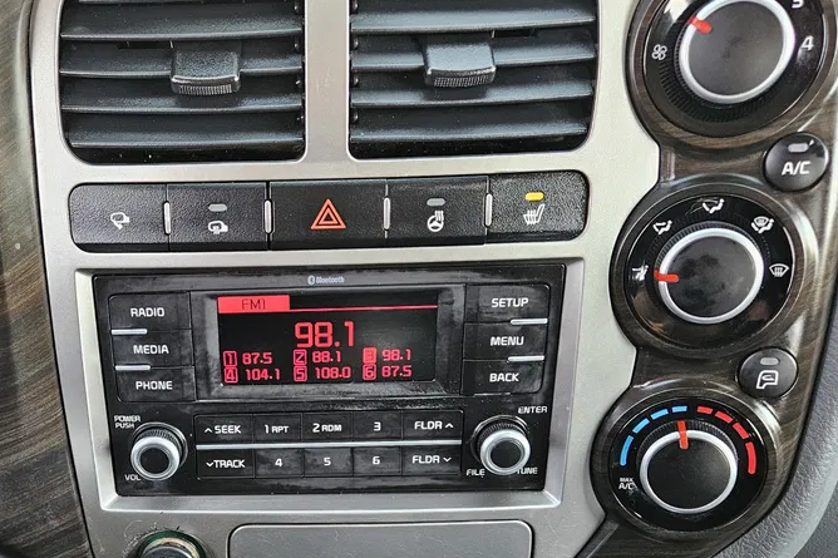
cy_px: 456
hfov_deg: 44.8
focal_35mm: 43
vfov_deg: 30.3
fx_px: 1001
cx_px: 287
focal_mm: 5.4
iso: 400
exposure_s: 1/170
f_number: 1.8
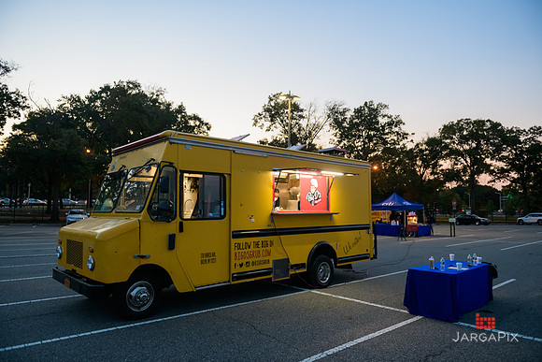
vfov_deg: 53.2
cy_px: 181
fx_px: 361
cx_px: 271
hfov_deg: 73.7
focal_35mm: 24
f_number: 3.2
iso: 1600
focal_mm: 24
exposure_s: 1/125
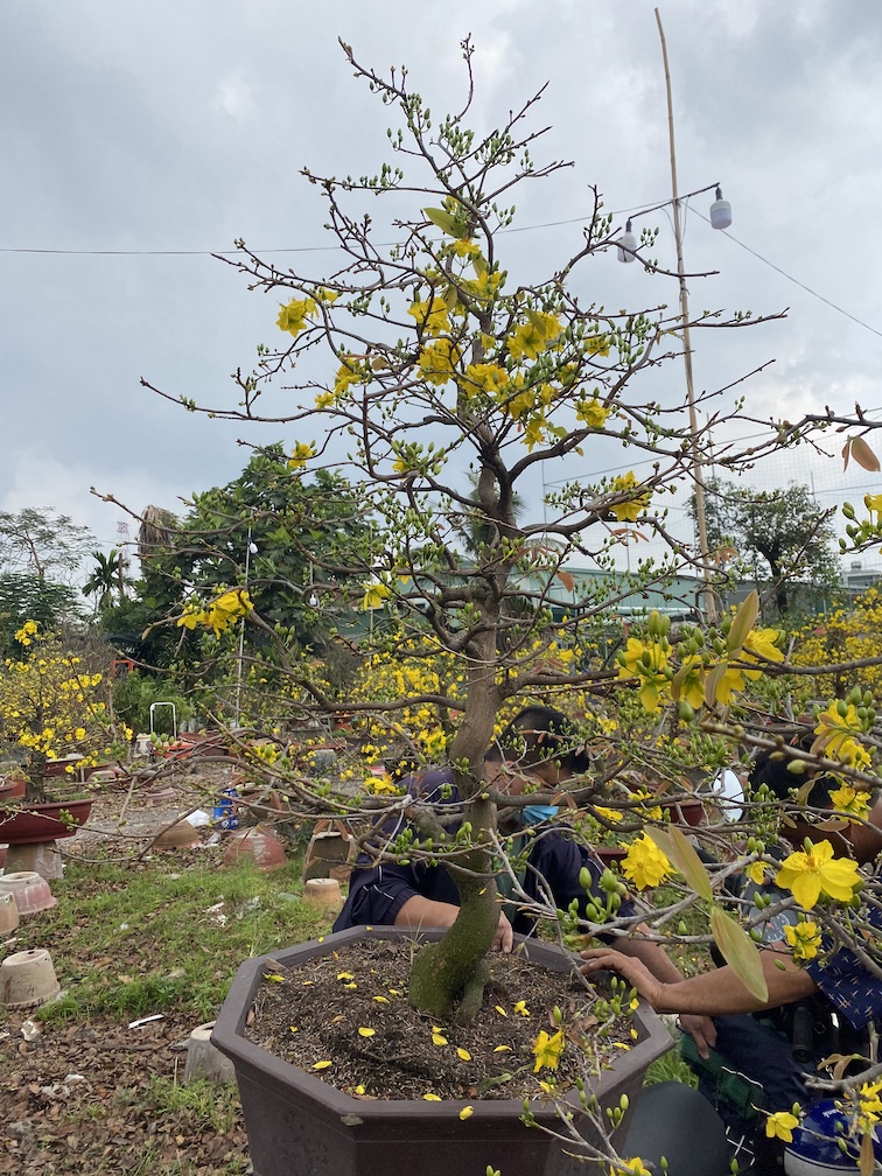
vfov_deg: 67.3
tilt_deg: +5.9
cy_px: 588
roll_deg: +2.0
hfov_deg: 53.1
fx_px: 883
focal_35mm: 26
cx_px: 441
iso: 32
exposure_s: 1/2028
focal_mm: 4.25
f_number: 1.8
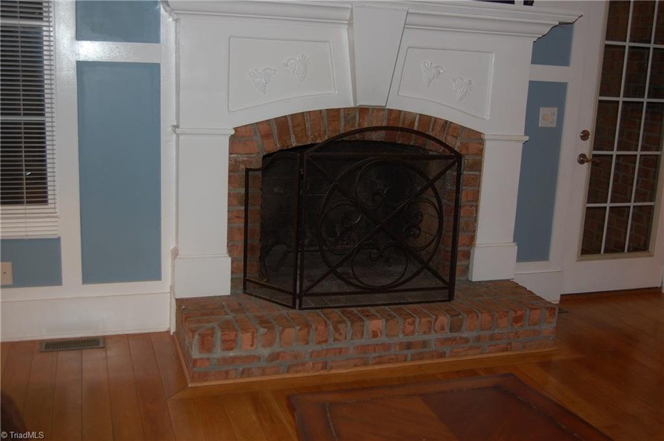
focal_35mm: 39
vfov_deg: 34.1
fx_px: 718
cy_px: 220
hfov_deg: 49.6
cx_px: 332
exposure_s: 1/60
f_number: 4
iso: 400
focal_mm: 26
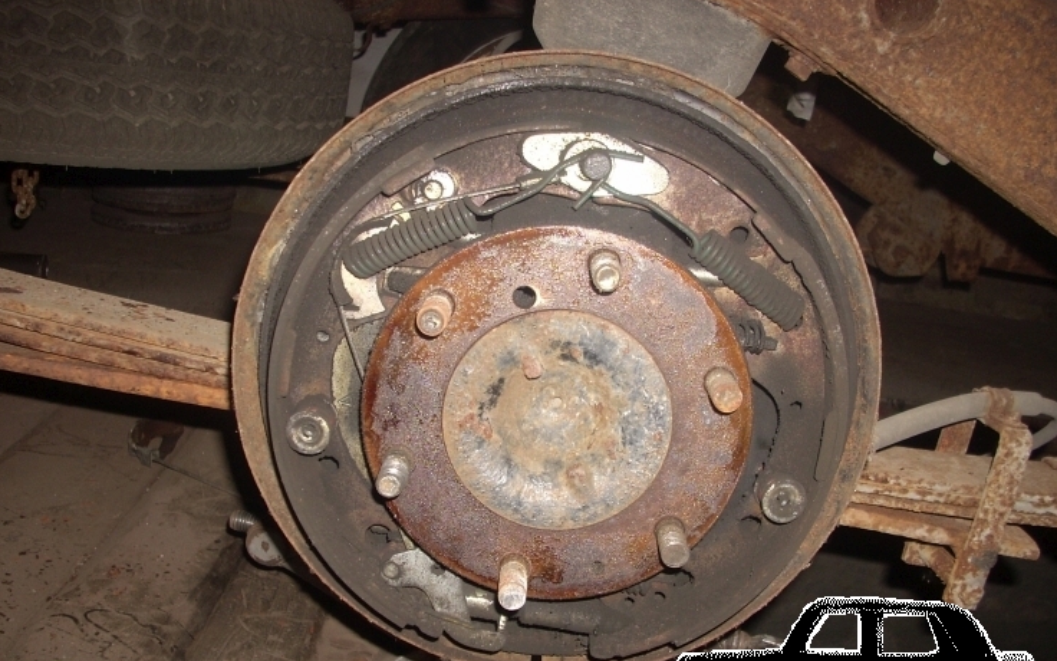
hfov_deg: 49.3
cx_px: 524
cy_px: 370
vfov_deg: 32.0
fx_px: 1152
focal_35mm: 40
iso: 64
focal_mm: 6.2
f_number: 2.8
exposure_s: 1/60
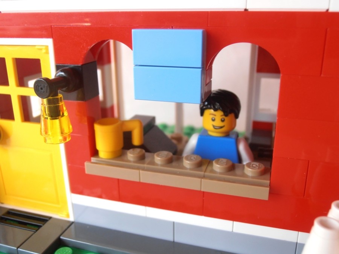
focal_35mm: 37
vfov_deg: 38.7
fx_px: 362
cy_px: 127
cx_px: 170
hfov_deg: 50.1
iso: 80
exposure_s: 1/80
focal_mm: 6.61
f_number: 3.9
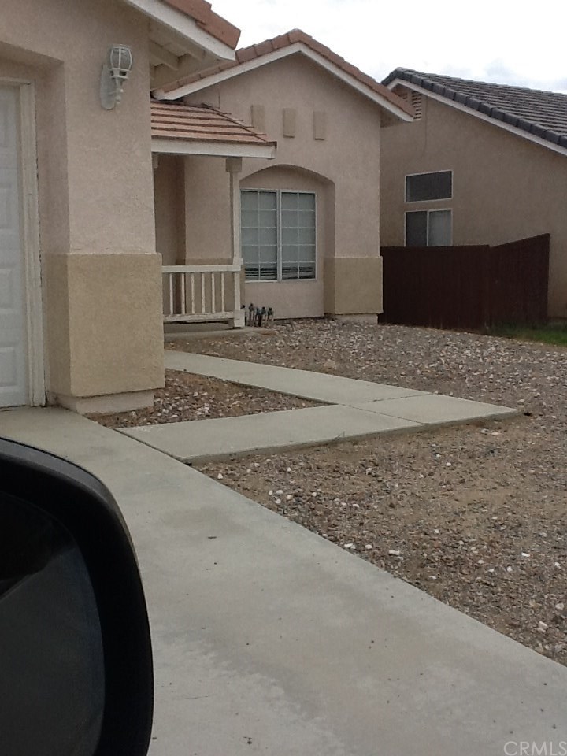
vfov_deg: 42.9
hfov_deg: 32.9
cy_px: 378
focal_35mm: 44
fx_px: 961
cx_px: 284
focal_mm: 2.03
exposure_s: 1/1575
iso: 40
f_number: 2.4
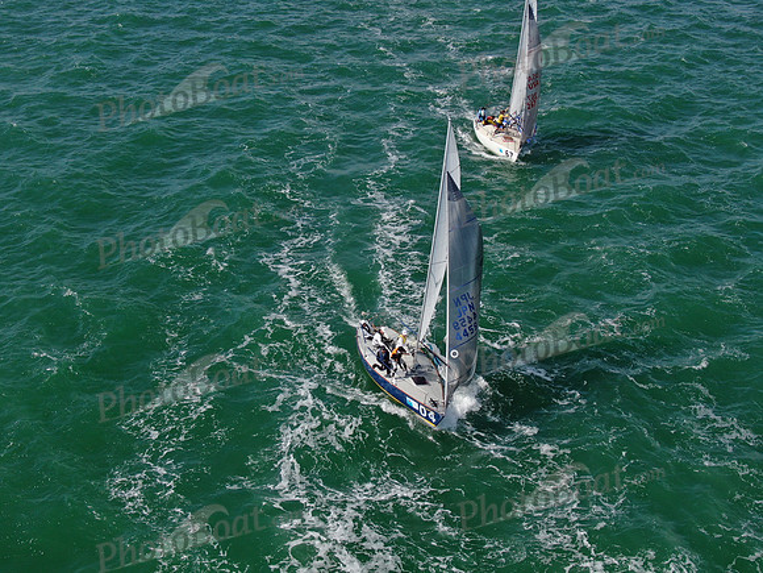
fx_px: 1058
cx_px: 382
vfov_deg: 30.3
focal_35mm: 48
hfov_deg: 39.7
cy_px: 286
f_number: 3.8
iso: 100
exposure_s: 1/1000
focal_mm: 8.6
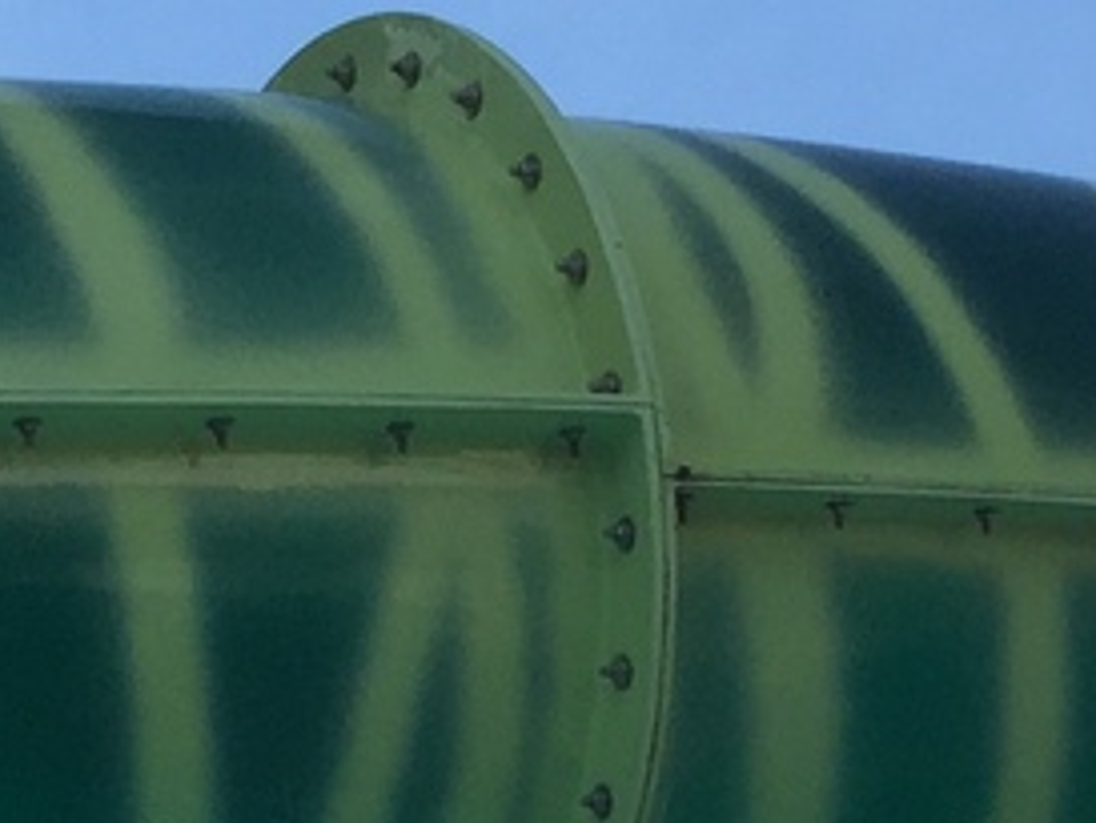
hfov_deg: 11.6
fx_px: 5385
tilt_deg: +0.8
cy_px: 2112
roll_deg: -0.9
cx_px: 879
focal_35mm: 170
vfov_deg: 8.0
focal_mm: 4.15
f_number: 2.2
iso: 32
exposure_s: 1/1647
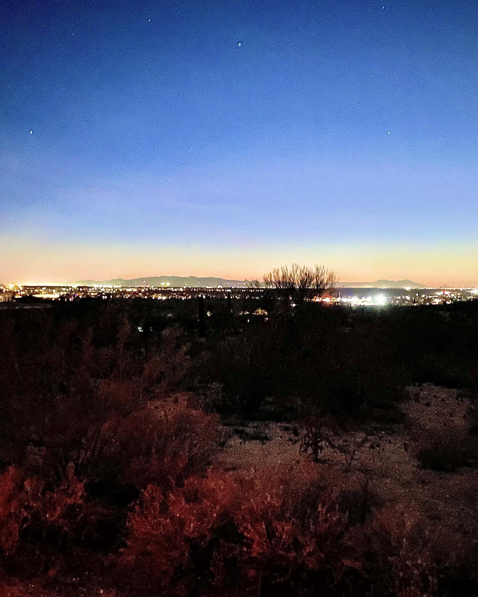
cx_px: 253
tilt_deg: -1.0
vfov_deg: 52.8
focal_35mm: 34
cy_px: 298
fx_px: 601
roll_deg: +0.1
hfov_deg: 43.3
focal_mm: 4.2
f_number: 1.6
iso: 1600
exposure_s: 1/2
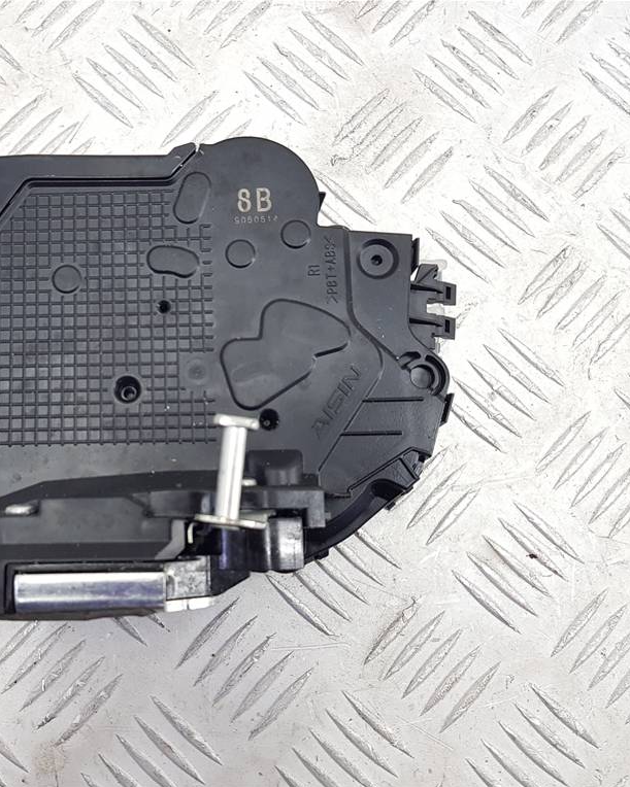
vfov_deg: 52.8
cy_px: 395
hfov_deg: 42.1
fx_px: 793
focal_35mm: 34
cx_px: 163
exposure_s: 1/50
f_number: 1.7
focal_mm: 4.2
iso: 80
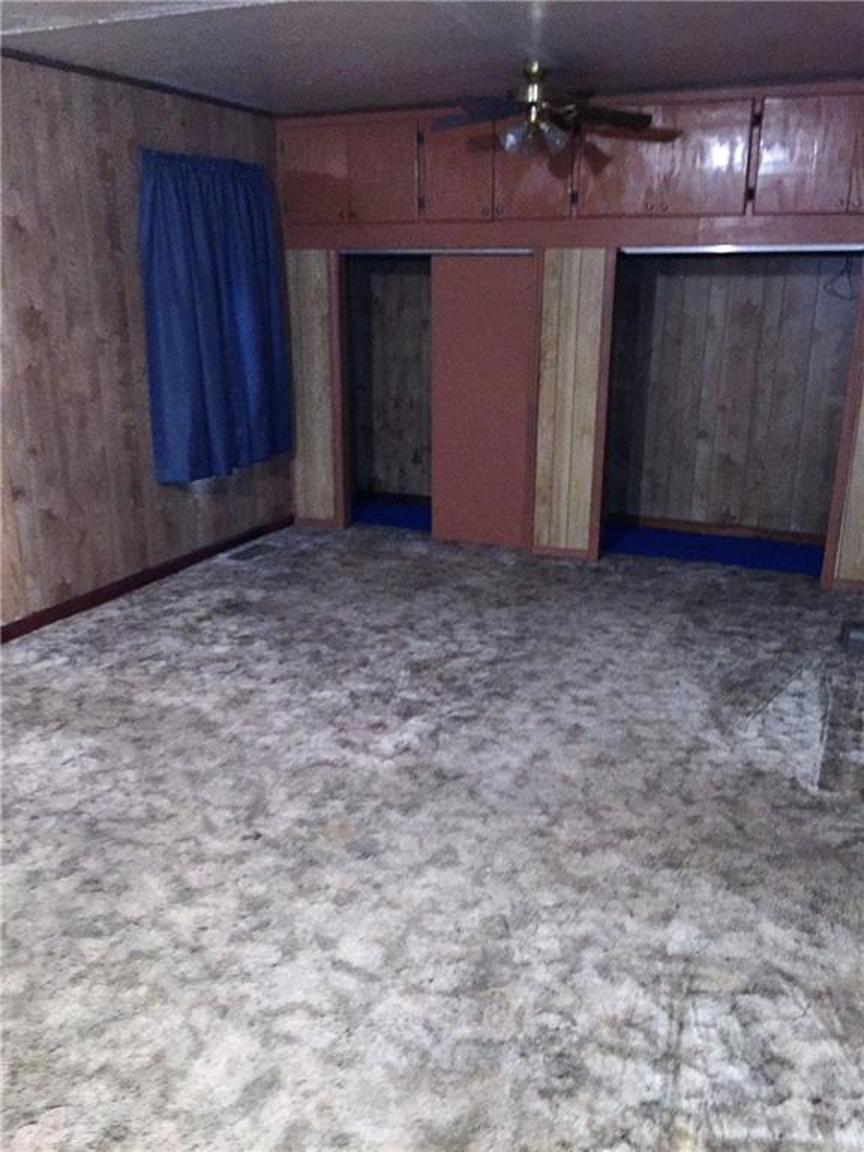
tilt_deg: -16.1
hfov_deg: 48.2
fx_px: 965
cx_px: 432
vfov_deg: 61.7
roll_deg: -0.6
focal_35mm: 29
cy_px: 576
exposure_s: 1/16
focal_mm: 4.15
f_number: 2.2
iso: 250
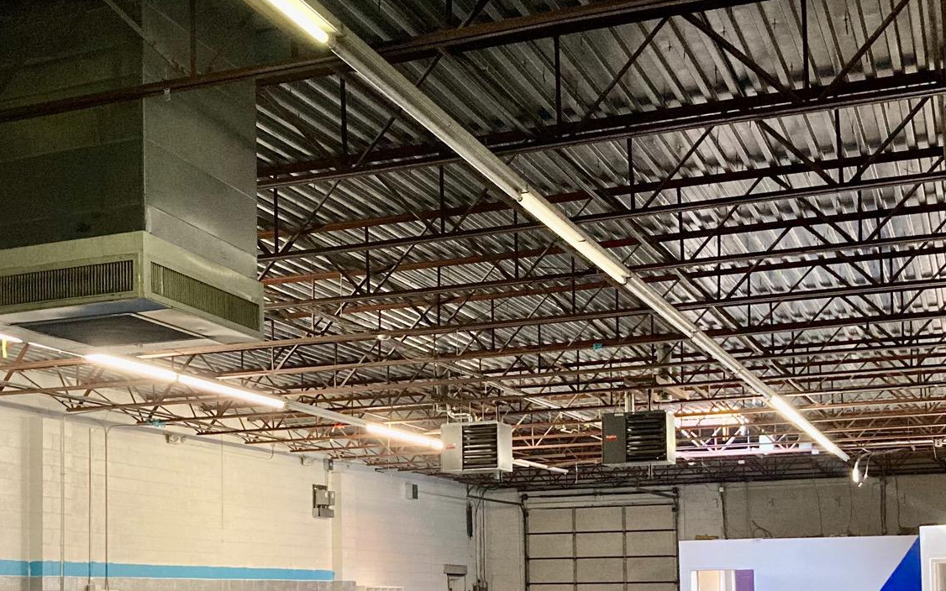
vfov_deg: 23.3
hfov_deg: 37.4
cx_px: 400
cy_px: 549
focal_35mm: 54
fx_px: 1392
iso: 400
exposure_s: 1/40
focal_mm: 3.99
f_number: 1.8
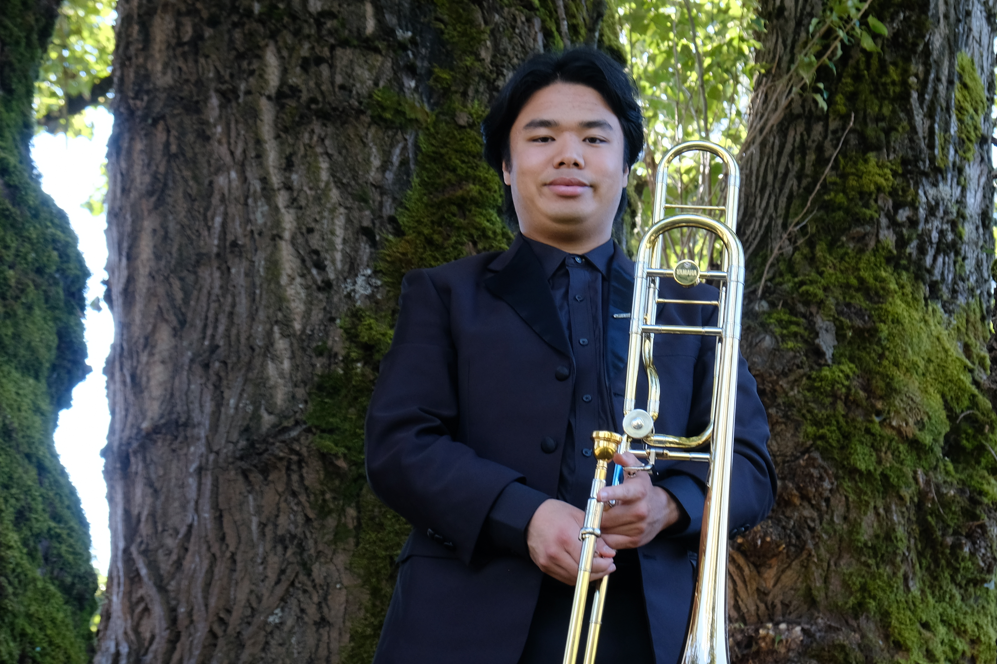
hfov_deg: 25.3
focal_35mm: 80
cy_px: 299
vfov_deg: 17.1
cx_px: 582
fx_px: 2215
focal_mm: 32.9
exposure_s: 1/85
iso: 400
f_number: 5.6
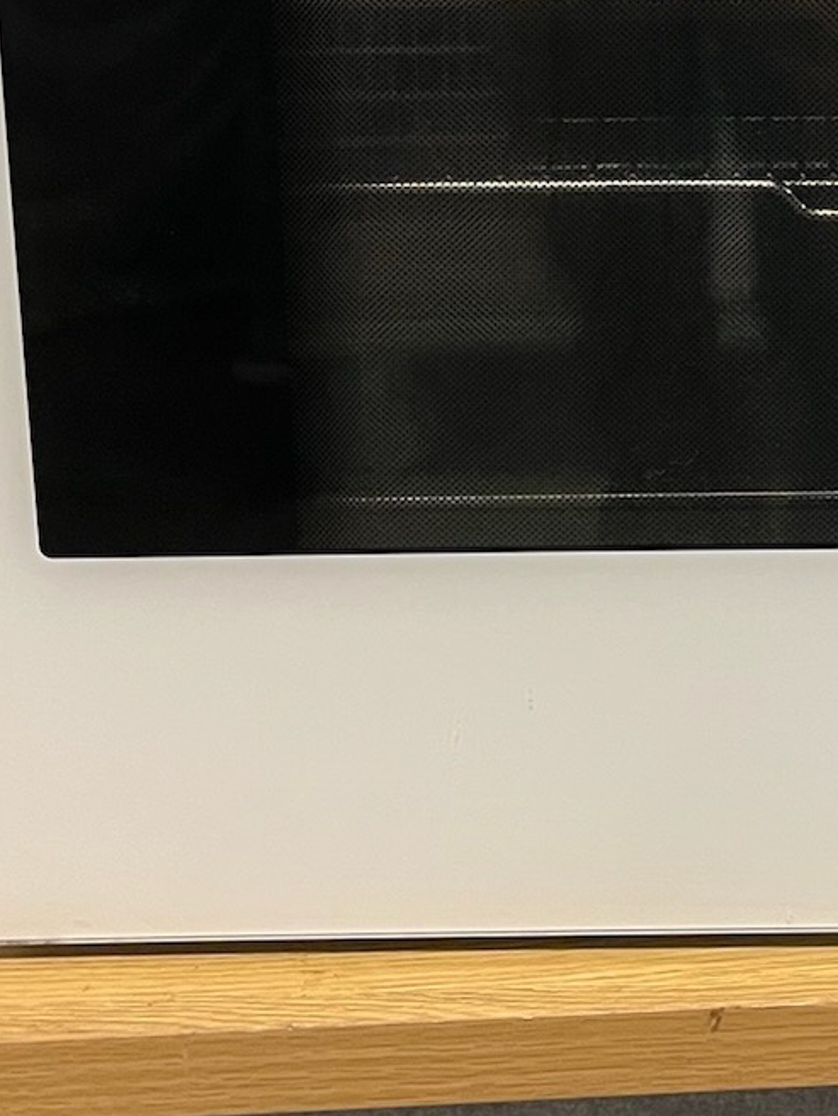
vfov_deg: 22.6
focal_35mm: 81
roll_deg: +0.9
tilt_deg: -15.3
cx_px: 807
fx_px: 2614
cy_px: -143
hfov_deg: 17.8
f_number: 1.6
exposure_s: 1/50
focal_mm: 5.1
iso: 80
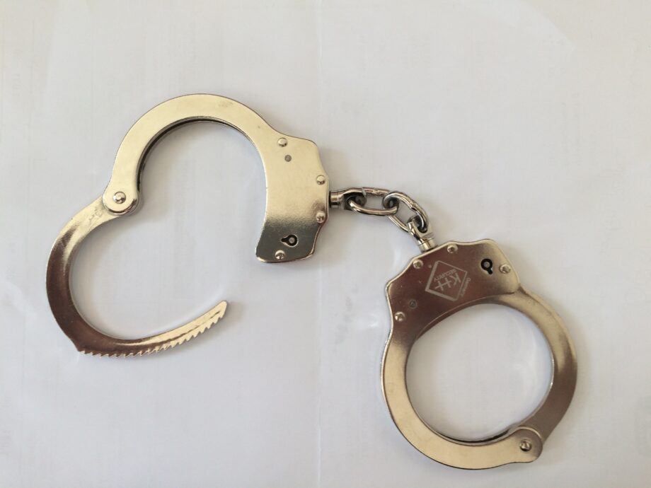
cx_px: 326
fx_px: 545
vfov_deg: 48.2
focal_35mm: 29
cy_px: 244
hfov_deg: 61.7
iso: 50
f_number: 2.2
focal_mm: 4.15
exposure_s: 1/100
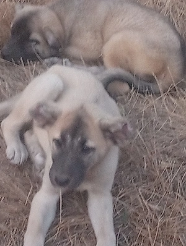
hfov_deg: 10.0
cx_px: 93
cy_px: 123
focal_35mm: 149
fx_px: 1064
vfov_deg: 13.2
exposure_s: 1/20
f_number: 1.8
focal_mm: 3.98
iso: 770
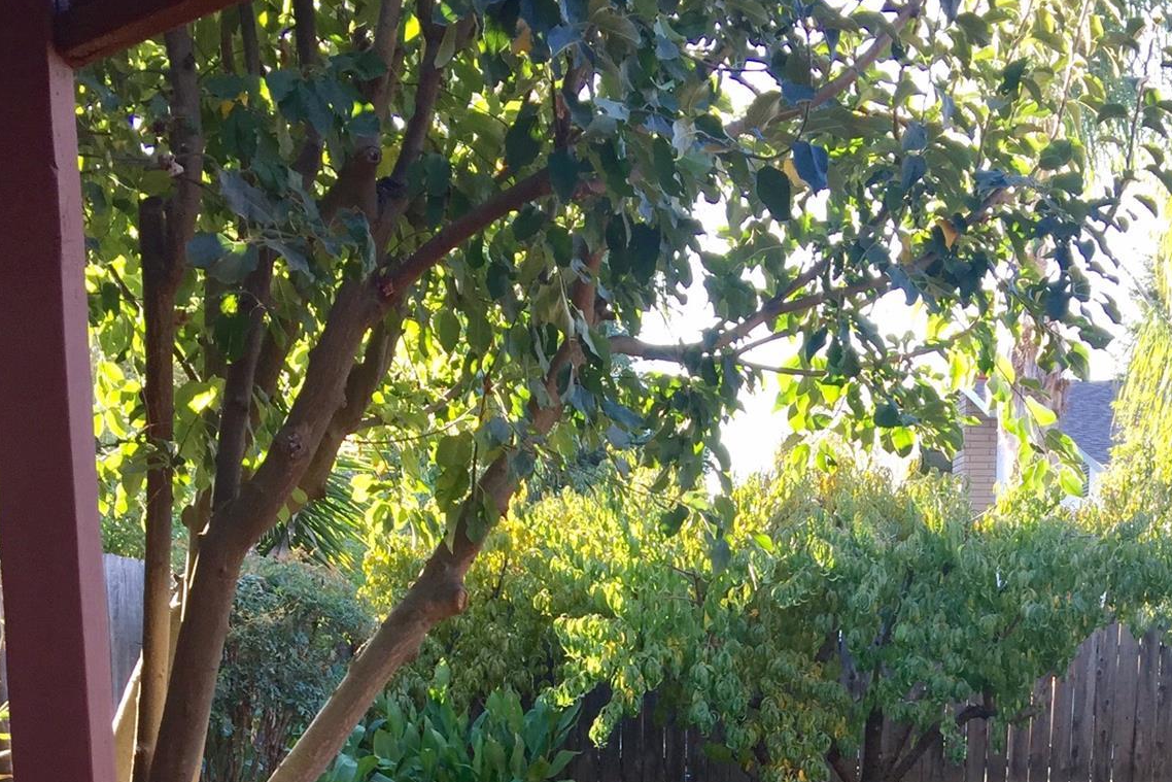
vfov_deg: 23.7
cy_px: 888
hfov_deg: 37.2
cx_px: 752
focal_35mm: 53
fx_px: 1726
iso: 32
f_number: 2.2
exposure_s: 1/120
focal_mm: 4.15
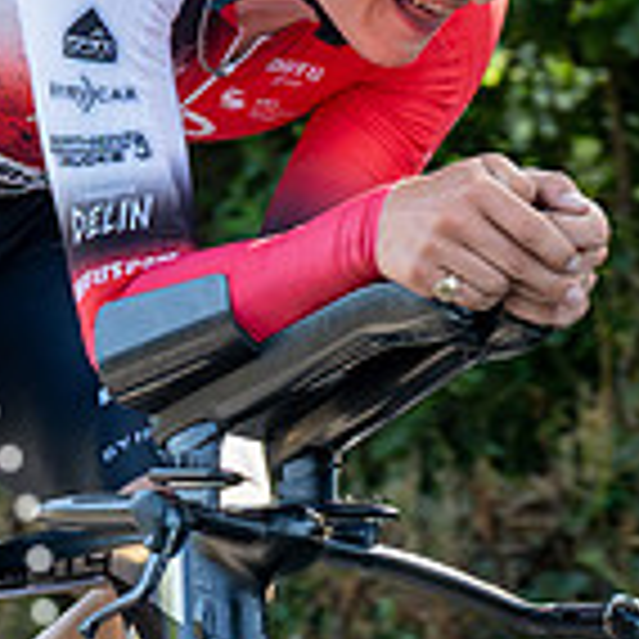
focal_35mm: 579
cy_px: 574
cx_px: 75
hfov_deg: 3.0
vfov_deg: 3.0
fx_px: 12092
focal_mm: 93
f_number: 4
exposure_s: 1/1000
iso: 1000
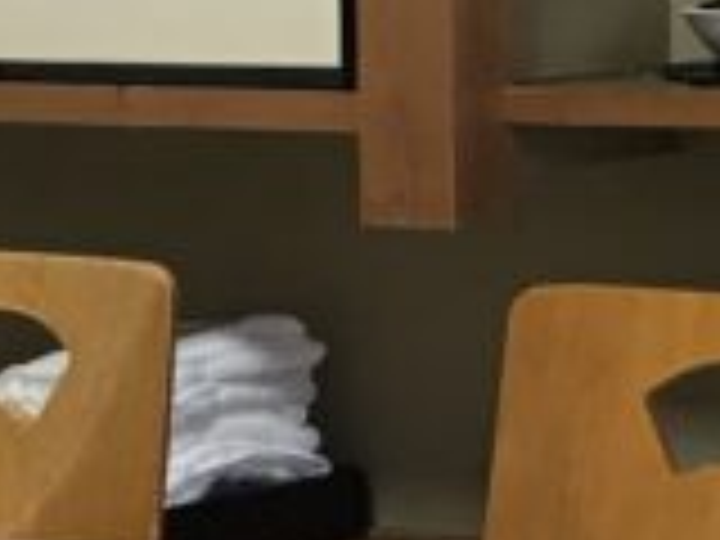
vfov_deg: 7.1
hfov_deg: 9.4
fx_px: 4368
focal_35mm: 210
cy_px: 351
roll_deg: +1.6
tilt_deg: -6.2
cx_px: 225
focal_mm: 3.99
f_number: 1.8
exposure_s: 1/17
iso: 40
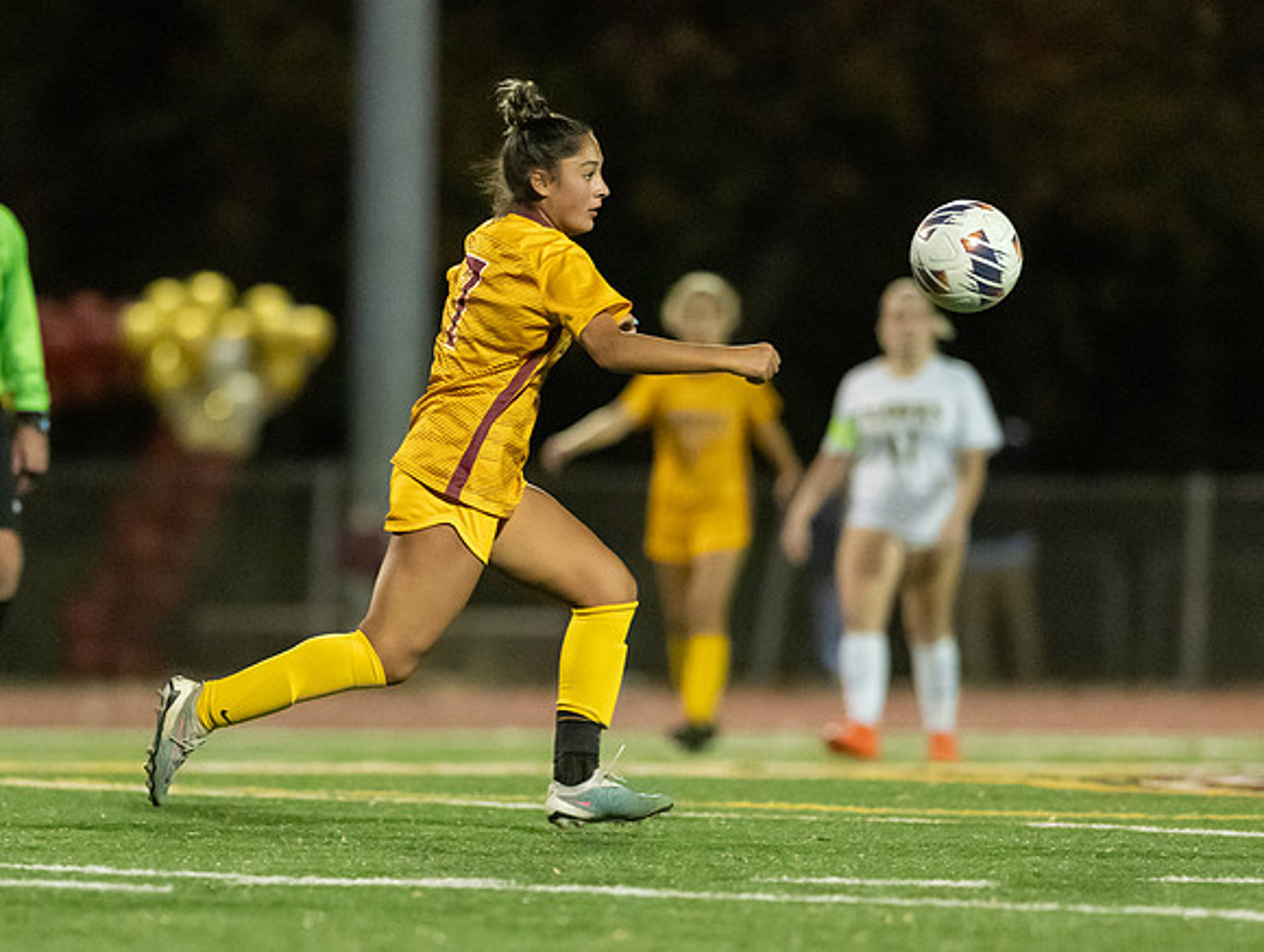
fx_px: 17492
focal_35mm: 478
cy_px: 576
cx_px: 532
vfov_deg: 3.1
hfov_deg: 4.1
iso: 16000
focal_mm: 300
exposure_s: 1/1000
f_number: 2.8
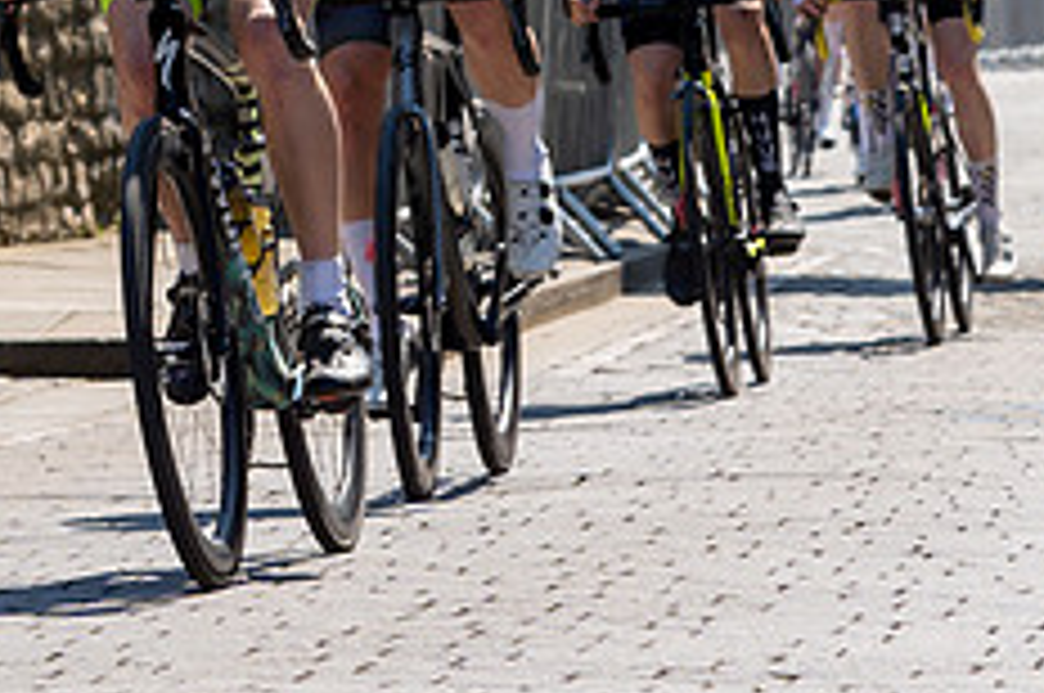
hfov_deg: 6.2
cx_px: -725
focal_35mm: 329
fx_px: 9528
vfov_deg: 4.1
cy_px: -268
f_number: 5
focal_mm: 75
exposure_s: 1/800
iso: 160
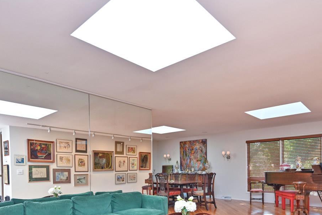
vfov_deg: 48.5
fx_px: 224
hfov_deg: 71.2
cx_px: 181
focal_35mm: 25
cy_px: 170
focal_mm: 15
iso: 200
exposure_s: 1/80
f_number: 4.5
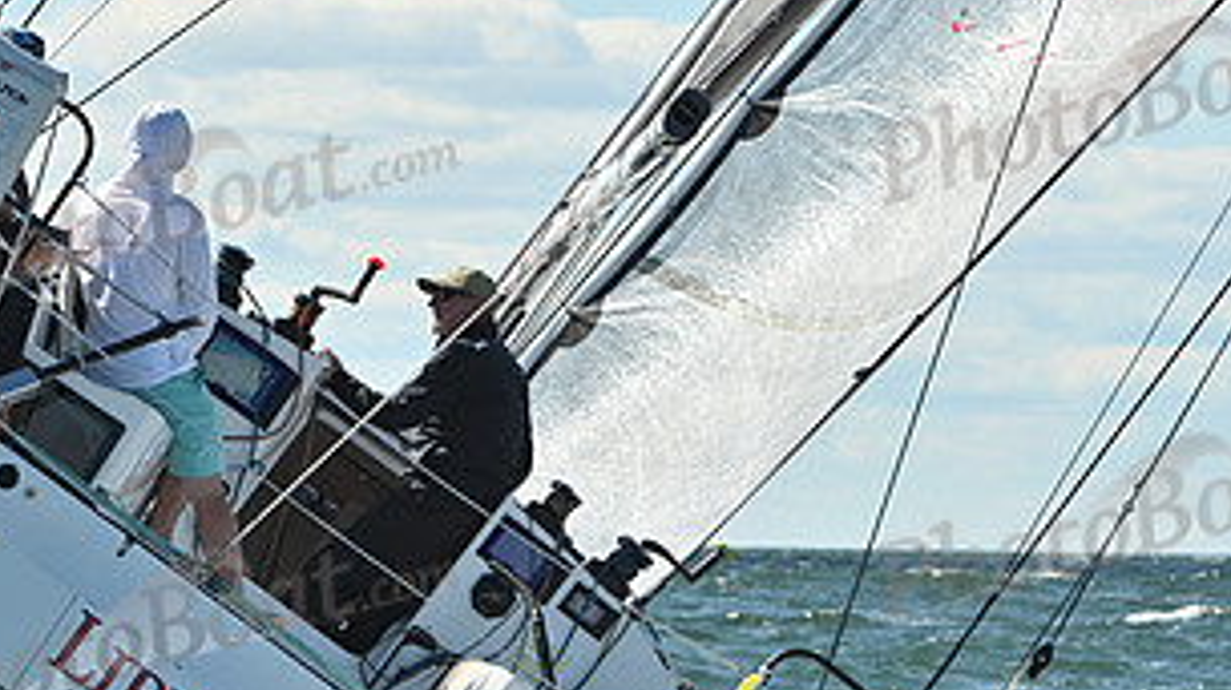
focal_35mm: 309
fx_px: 10078
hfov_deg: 7.0
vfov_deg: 3.9
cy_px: 365
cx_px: 670
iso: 320
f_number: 9
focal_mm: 155
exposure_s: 1/1250
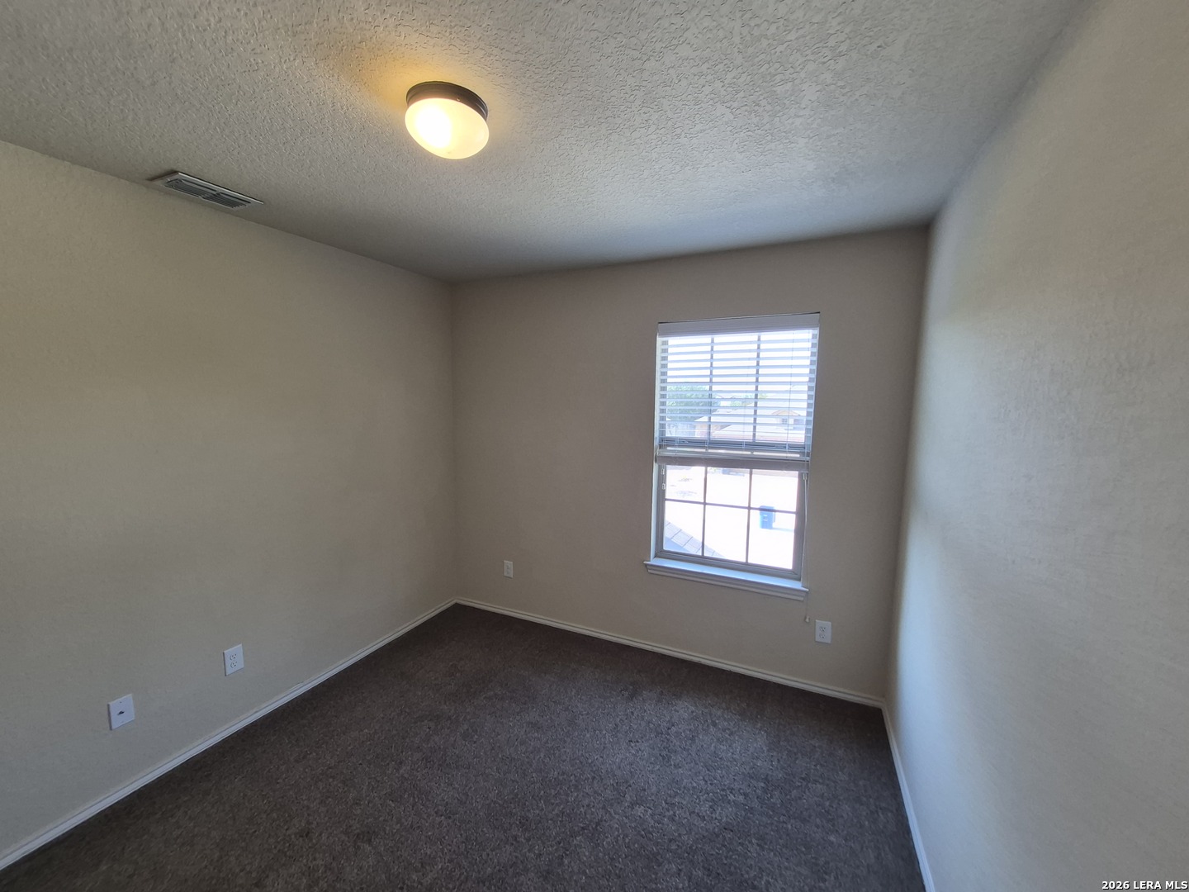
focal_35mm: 13
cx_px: 594
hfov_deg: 106.2
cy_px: 446
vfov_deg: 89.9
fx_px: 447
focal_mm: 1.74
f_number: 2.2
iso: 100
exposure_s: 1/60
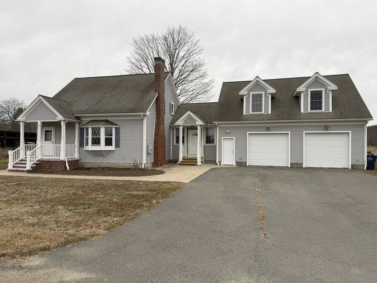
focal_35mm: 24
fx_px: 261
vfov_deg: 56.8
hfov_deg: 71.6
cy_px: 142
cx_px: 188
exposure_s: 1/199
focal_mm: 6.76
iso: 64
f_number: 1.78
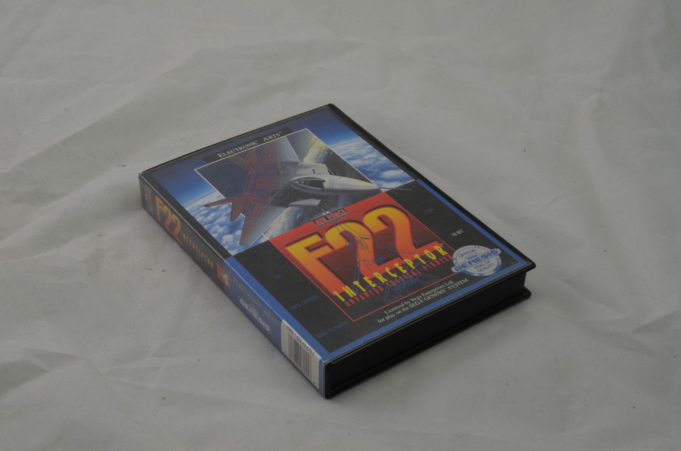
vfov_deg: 22.5
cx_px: 340
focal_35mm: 60
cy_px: 226
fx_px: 1133
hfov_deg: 33.5
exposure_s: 1/3
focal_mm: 40
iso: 100
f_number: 20
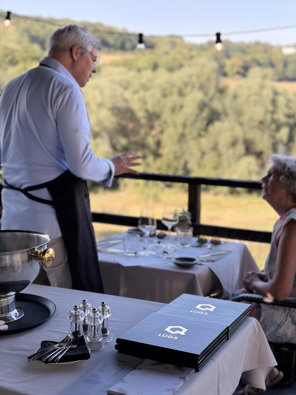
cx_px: 159
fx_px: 638
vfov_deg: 34.3
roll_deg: -0.3
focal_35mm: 56
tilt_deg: -10.1
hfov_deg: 26.1
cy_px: 199
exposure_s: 1/907
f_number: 1.6
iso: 50
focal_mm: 5.96
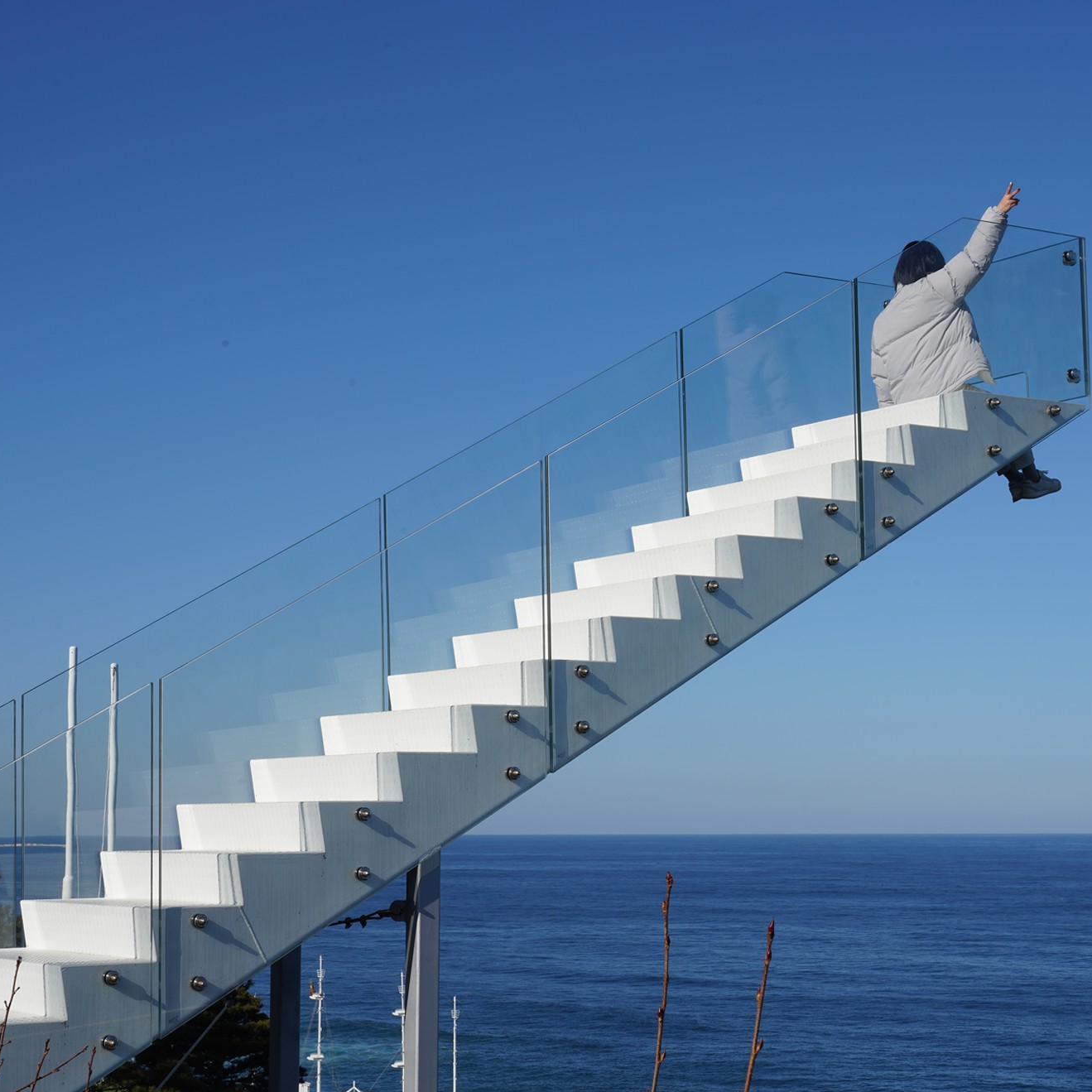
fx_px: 2391
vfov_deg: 25.7
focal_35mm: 67
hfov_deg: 25.7
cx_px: 646
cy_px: 546
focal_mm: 52
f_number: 20
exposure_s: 1/100
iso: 100
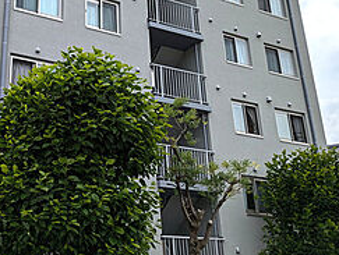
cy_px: 86
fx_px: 451
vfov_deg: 31.4
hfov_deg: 40.1
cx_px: 85
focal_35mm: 46
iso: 48
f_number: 1.89
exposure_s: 1/4184
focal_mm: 5.43
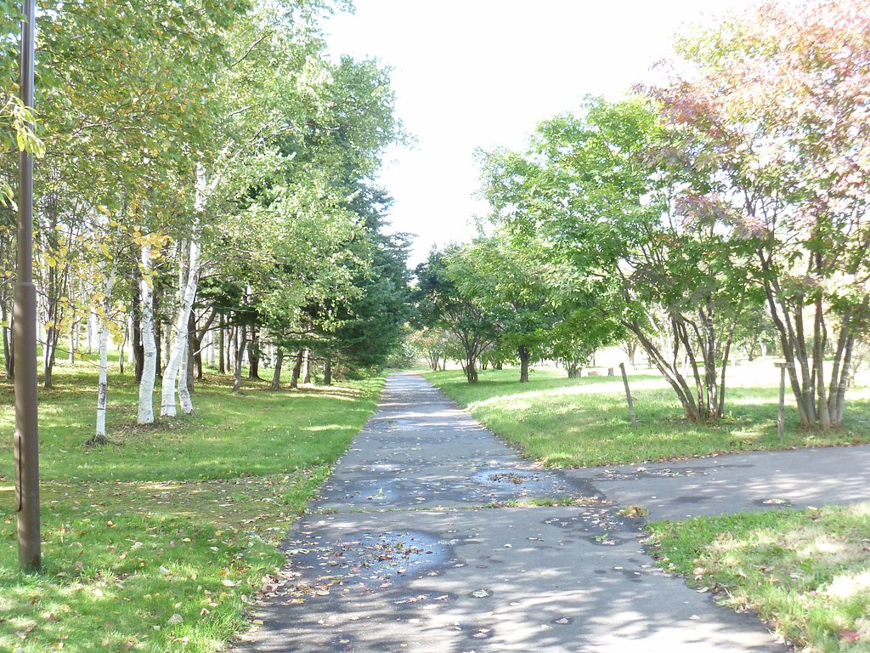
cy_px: 326
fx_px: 880
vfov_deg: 40.7
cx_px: 435
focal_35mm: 35
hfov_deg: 52.6
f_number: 3.5
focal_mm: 6.3
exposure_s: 1/100
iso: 200
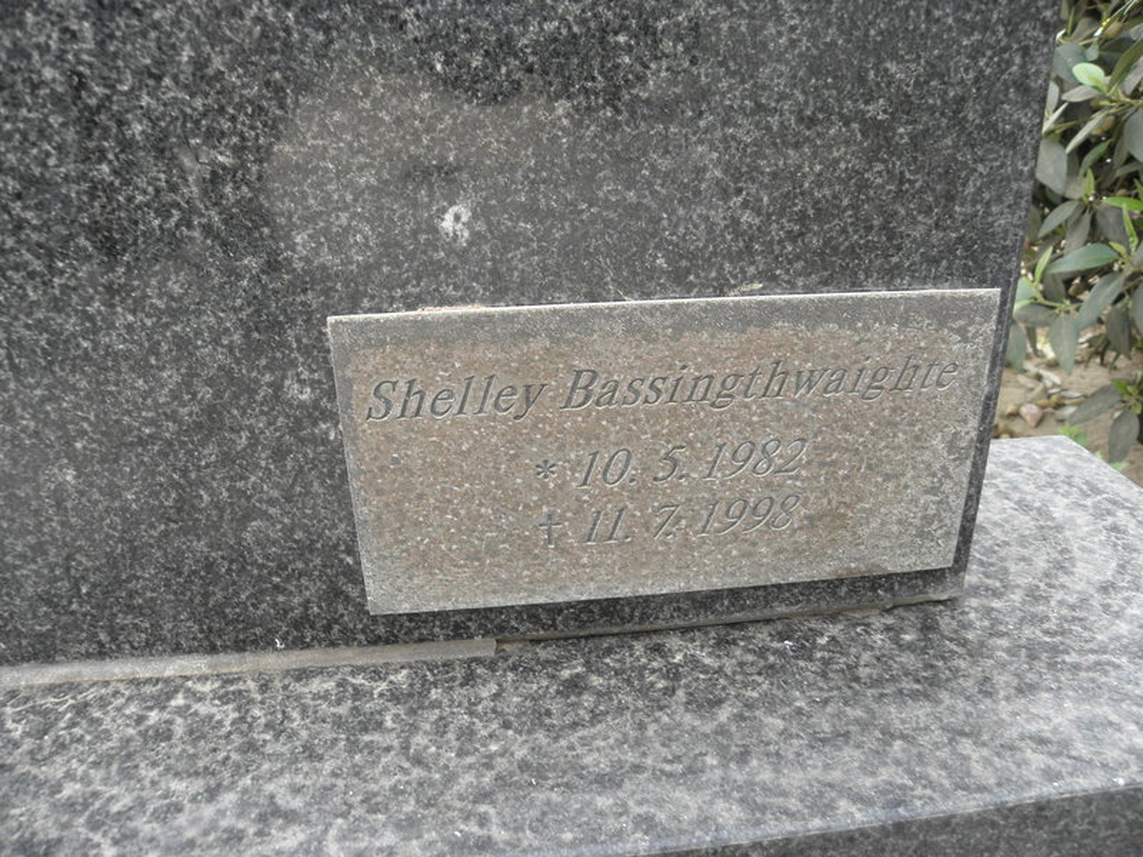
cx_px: 572
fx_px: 859
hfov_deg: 67.3
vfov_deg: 53.1
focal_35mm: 26
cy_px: 428
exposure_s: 1/50
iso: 64
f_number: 2.8
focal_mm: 4.6
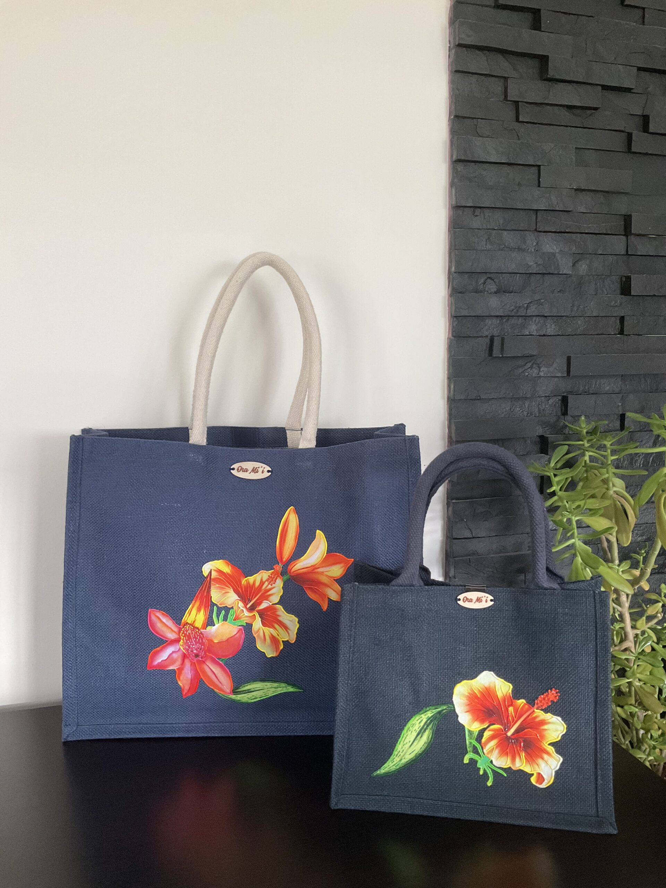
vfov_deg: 61.7
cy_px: 444
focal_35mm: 29
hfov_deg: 48.2
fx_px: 744
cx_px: 333
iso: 200
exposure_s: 1/60
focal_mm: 3
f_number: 1.8
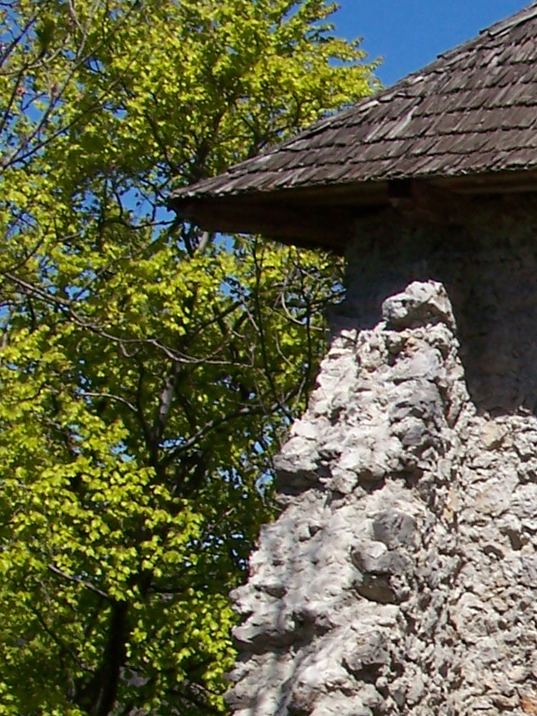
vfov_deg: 17.1
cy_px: 573
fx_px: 2359
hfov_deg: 12.4
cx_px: 797
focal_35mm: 114
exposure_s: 1/500
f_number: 5.6
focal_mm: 6.3
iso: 80
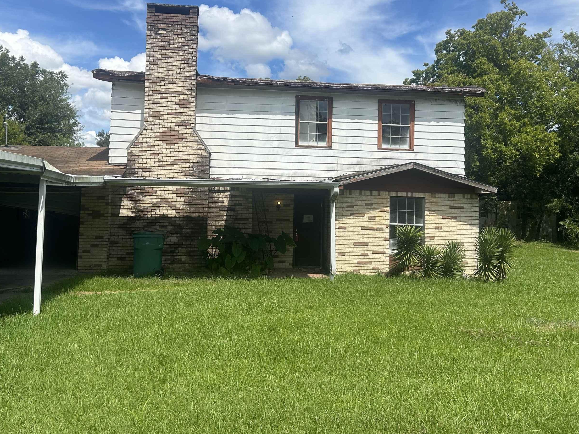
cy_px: 173
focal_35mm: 33
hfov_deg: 55.3
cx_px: 277
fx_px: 552
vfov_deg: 42.7
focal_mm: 5.7
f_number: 1.5
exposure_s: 1/5076
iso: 50
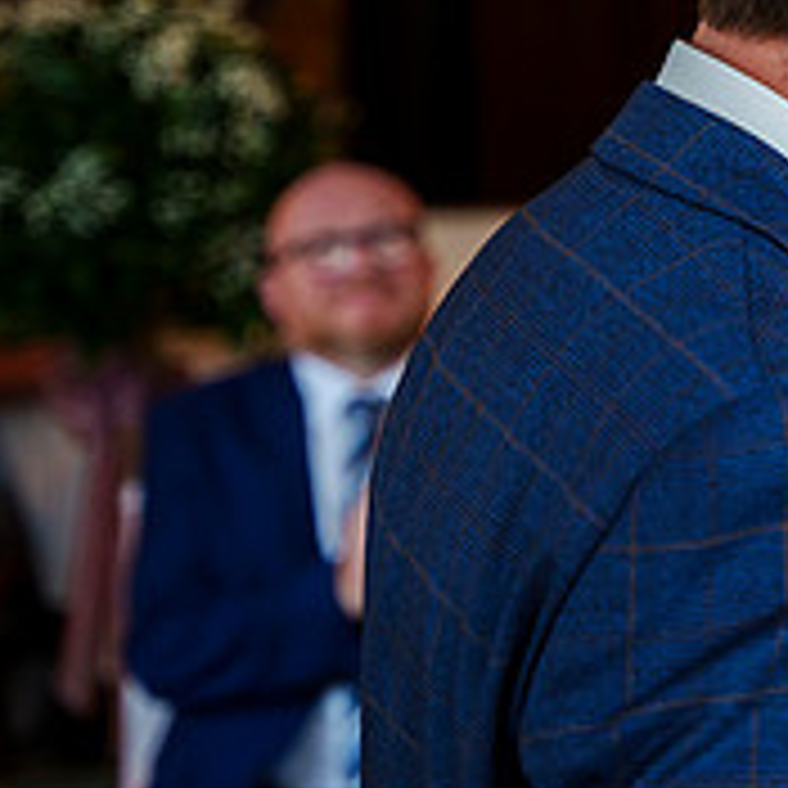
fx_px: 4507
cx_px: 1108
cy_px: 173
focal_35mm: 175
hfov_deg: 9.8
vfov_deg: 10.0
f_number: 3.5
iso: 800
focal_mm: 62
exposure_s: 1/160
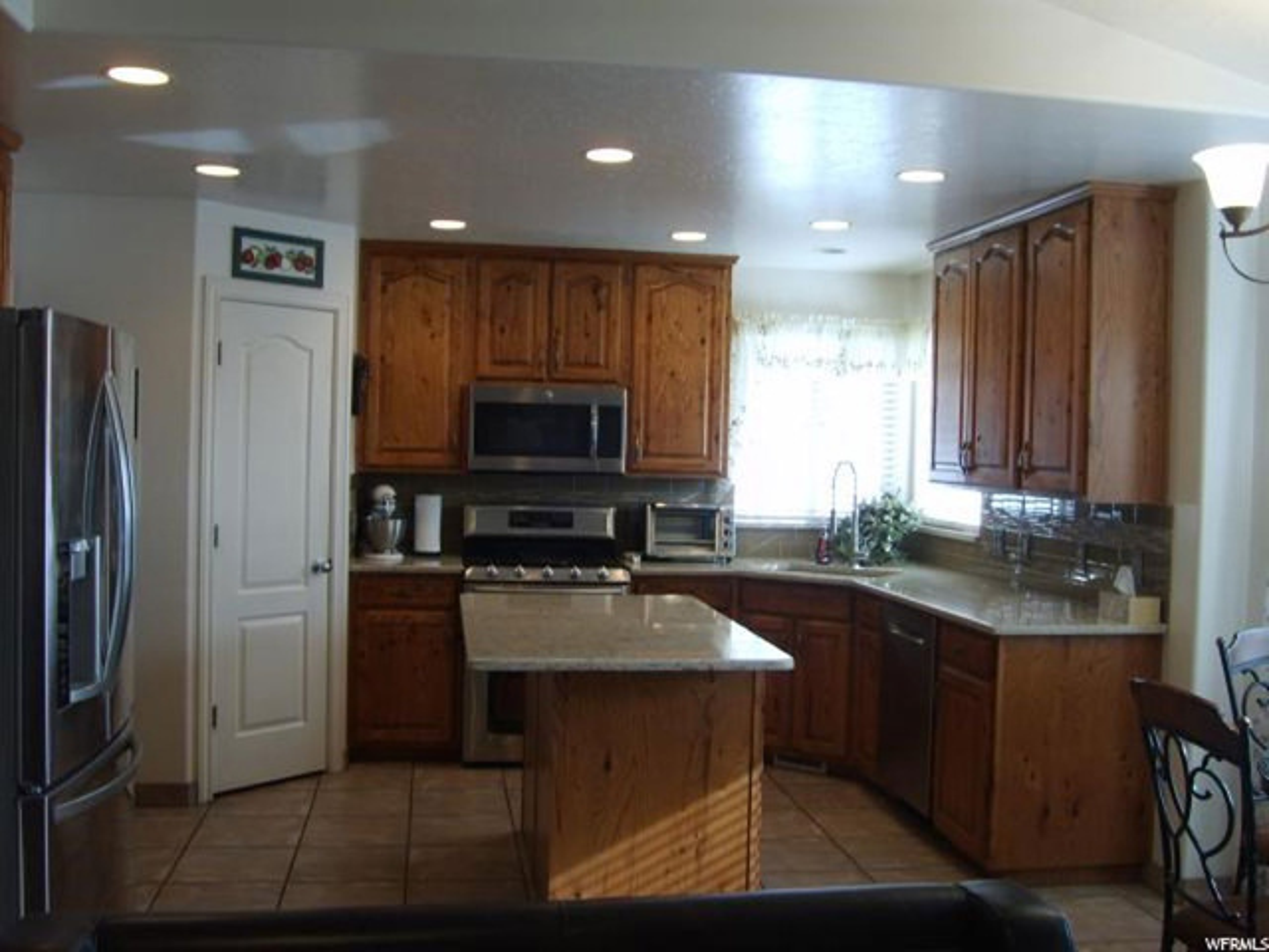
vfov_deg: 40.7
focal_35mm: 35
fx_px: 1283
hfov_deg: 52.6
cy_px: 476
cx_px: 634
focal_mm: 5.8
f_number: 2.8
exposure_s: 1/45
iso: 50
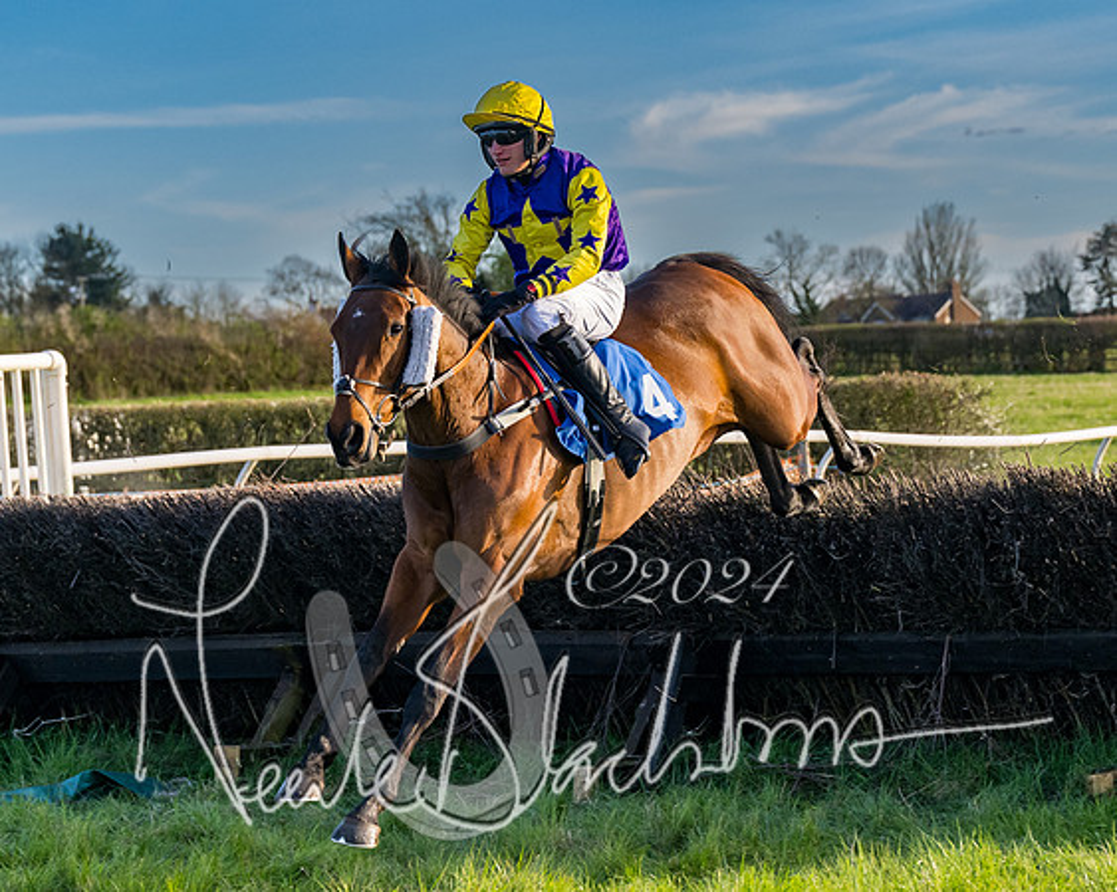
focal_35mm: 149
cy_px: 407
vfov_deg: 10.4
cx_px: 716
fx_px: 4925
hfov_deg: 12.9
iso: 400
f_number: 4
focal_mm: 70
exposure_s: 1/1000
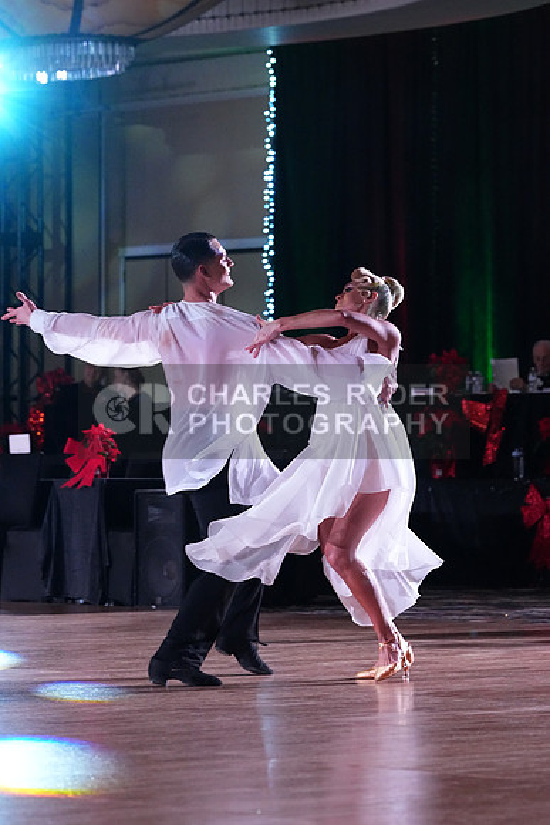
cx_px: 275
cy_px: 412
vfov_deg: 13.4
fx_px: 3504
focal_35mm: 153
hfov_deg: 9.0
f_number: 5.6
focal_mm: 153
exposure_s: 1/400
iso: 8000
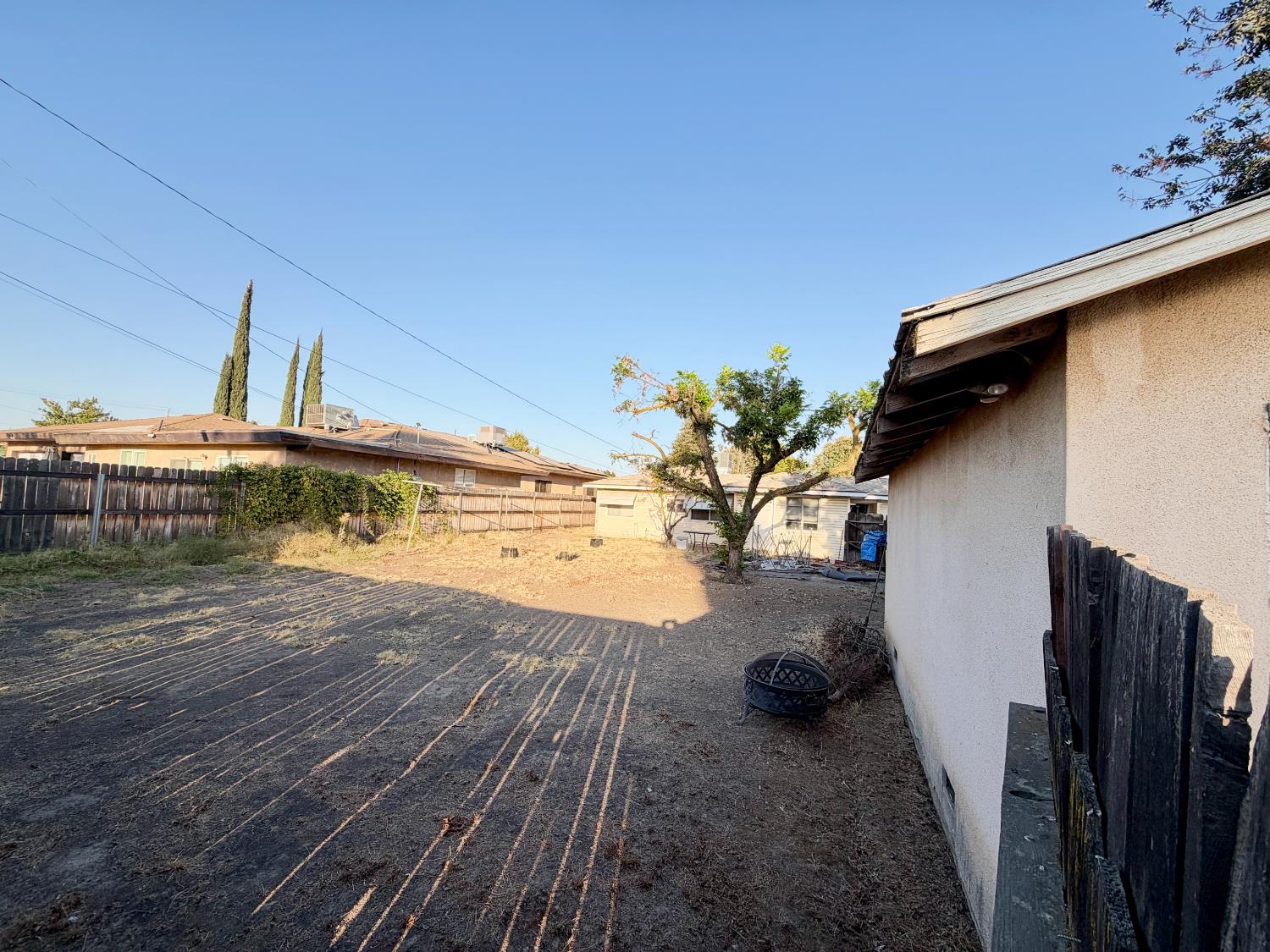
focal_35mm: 14
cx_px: 635
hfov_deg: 102.1
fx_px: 514
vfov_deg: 85.7
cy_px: 476
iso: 40
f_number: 2.2
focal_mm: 2.22
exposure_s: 1/770
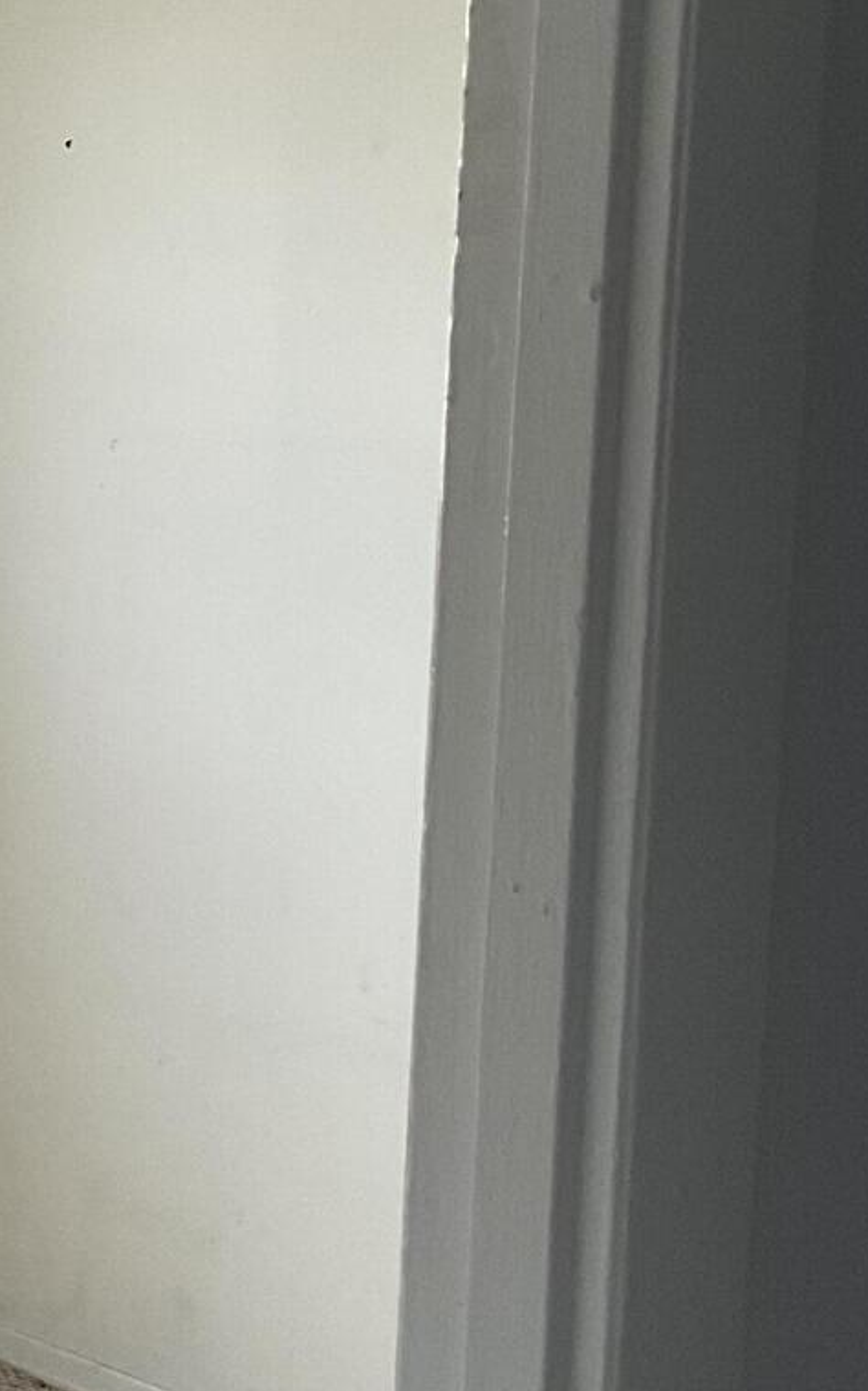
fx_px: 3068
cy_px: 599
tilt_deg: -4.7
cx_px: -429
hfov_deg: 15.0
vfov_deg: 25.5
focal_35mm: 81
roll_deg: -1.6
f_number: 1.8
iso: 64
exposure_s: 1/120
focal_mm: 3
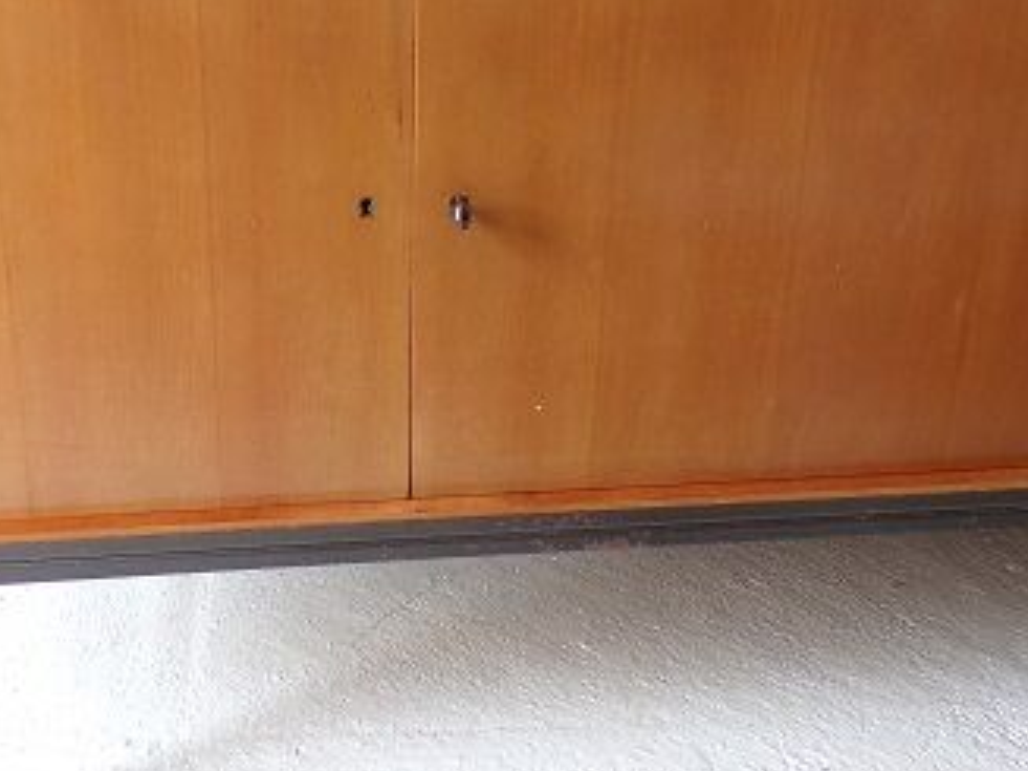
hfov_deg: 42.5
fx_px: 1306
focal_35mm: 44
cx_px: 365
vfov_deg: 32.5
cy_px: 242
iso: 100
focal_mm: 4.3
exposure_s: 1/34
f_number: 3
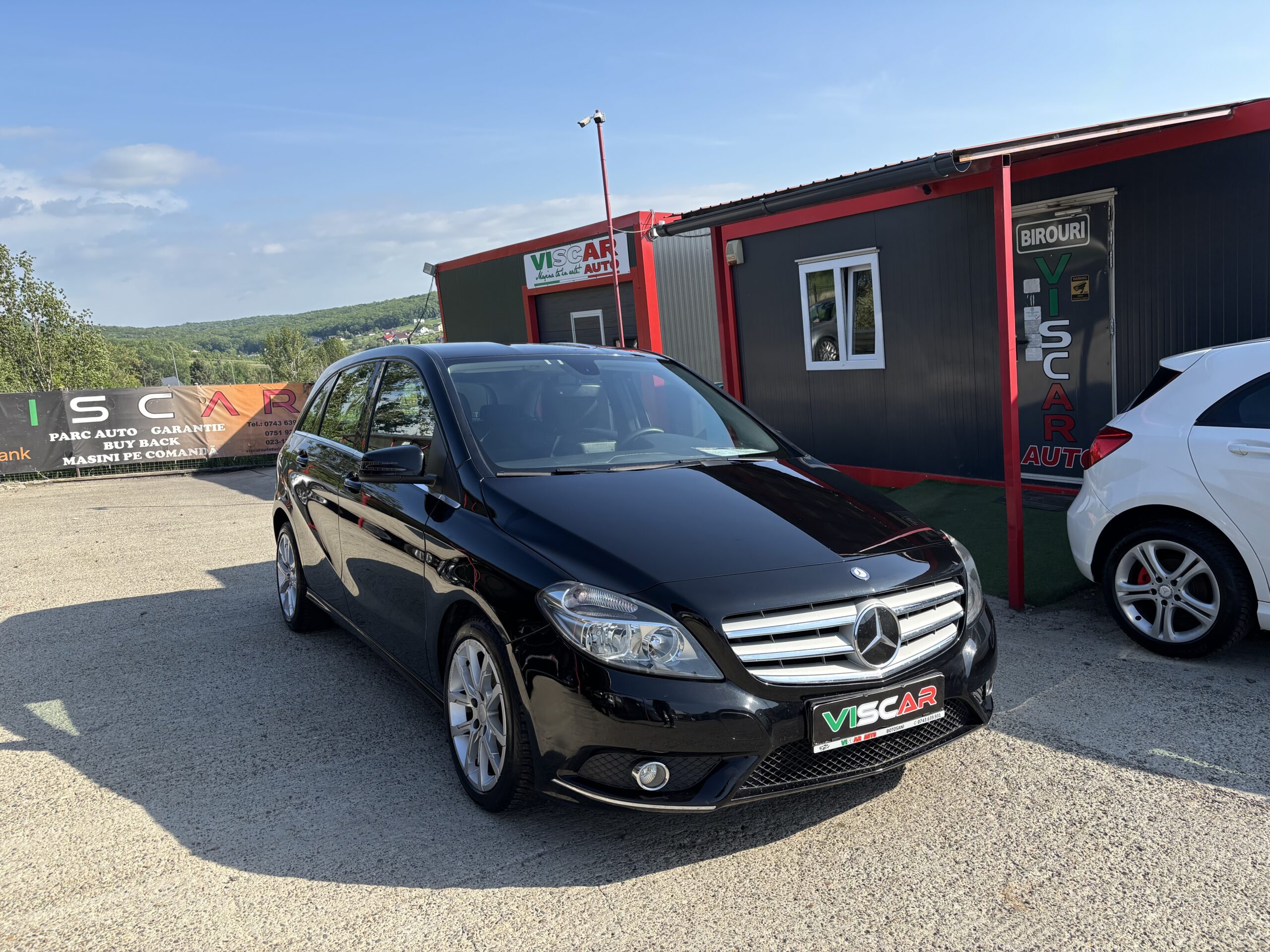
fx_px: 954
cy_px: 476
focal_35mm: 26
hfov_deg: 67.3
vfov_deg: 53.1
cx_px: 635
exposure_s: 1/1721
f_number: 1.6
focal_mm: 5.96
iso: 50
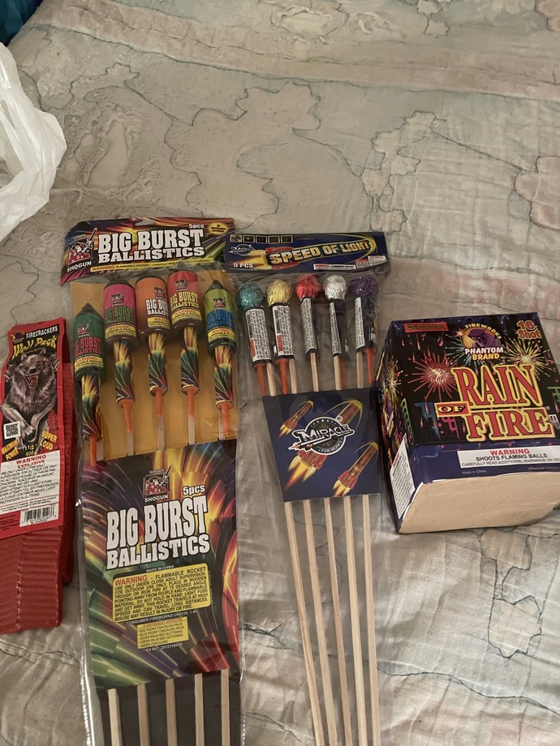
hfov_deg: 53.1
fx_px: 561
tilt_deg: -57.0
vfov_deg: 67.3
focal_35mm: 26
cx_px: 280
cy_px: 373
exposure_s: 1/30
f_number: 1.6
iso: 640
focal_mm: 5.1
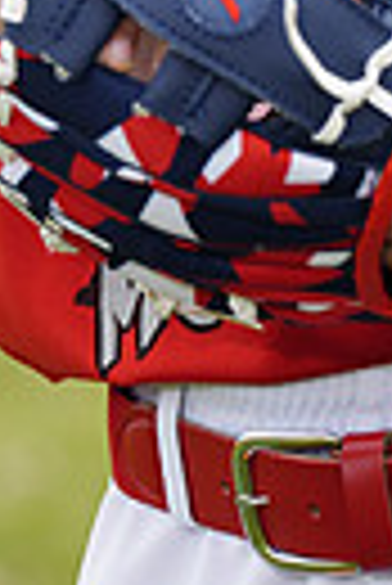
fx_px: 14513
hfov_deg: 1.5
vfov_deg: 2.3
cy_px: -418
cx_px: 219
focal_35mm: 891
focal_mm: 200
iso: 100
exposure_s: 1/250
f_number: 5.6
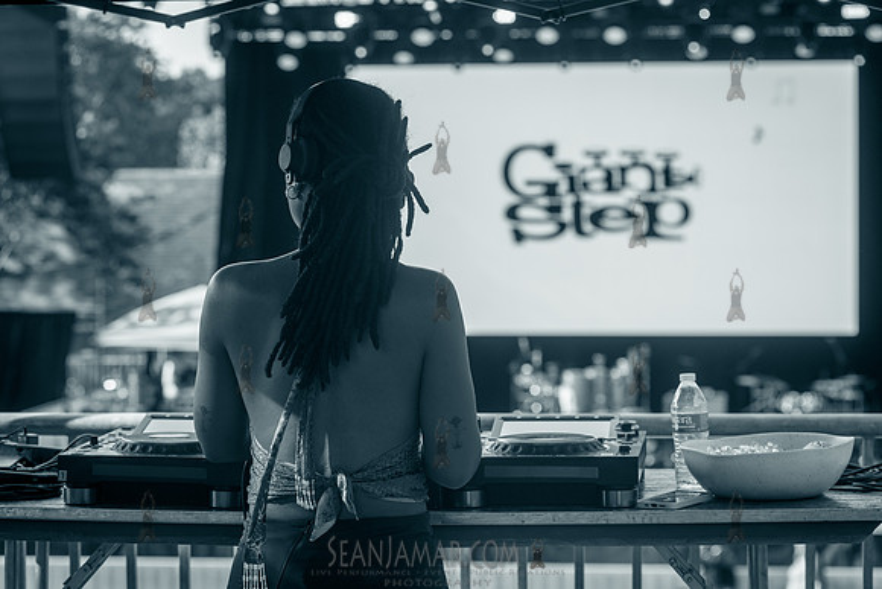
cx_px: 441
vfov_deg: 14.8
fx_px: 2268
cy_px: 294
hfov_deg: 22.0
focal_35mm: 93
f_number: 5
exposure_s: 1/800
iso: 200
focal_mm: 92
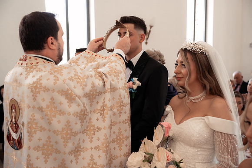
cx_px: 126
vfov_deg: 35.0
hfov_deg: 50.7
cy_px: 84
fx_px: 266
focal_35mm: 38
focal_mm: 38
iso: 1600
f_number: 3.2
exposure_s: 1/250
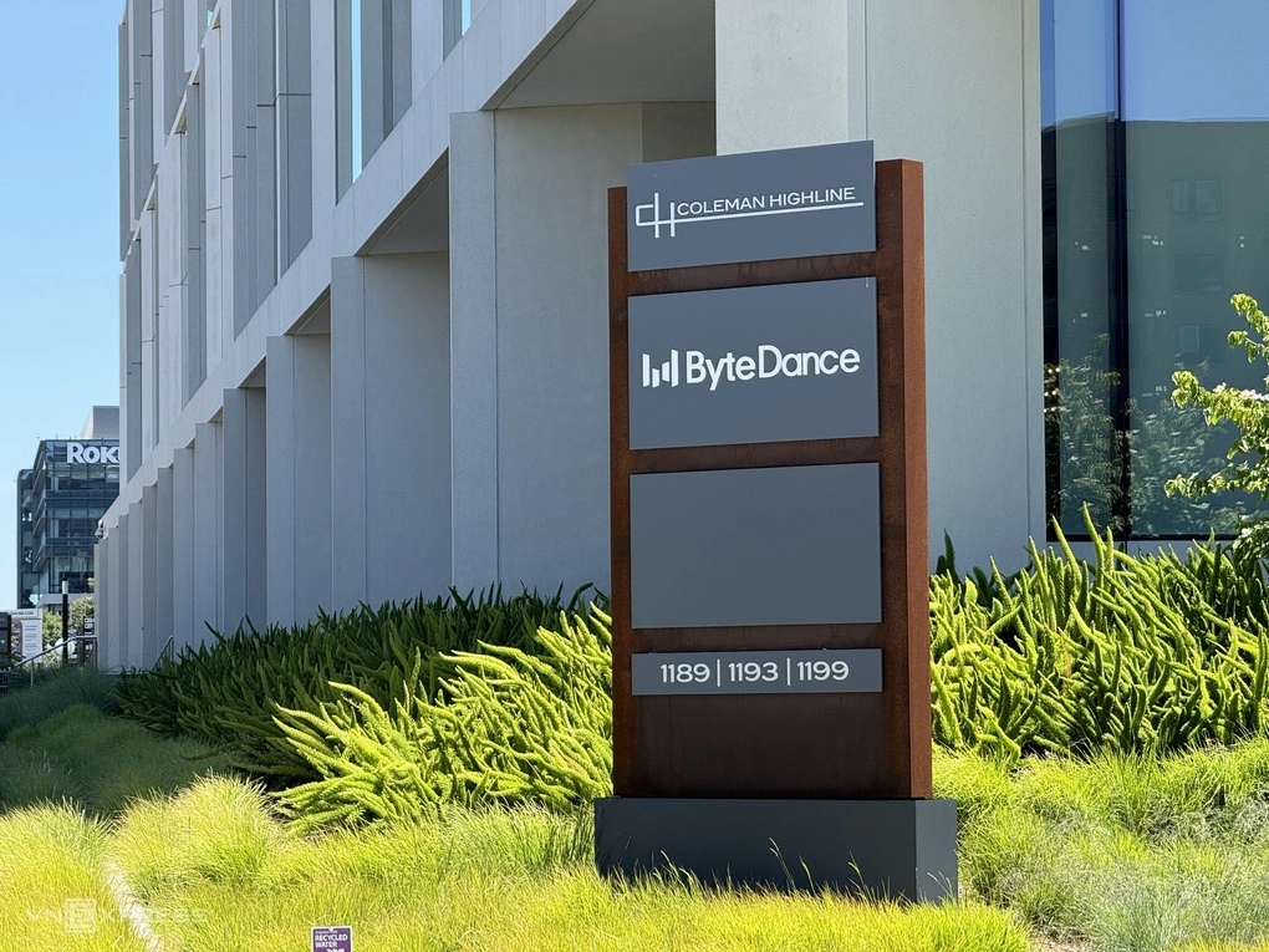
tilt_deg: +3.0
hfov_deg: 16.4
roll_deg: +0.0
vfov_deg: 12.3
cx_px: 634
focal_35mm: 120
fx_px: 4399
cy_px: 476
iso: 50
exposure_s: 1/453
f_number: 2.8
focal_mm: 15.66
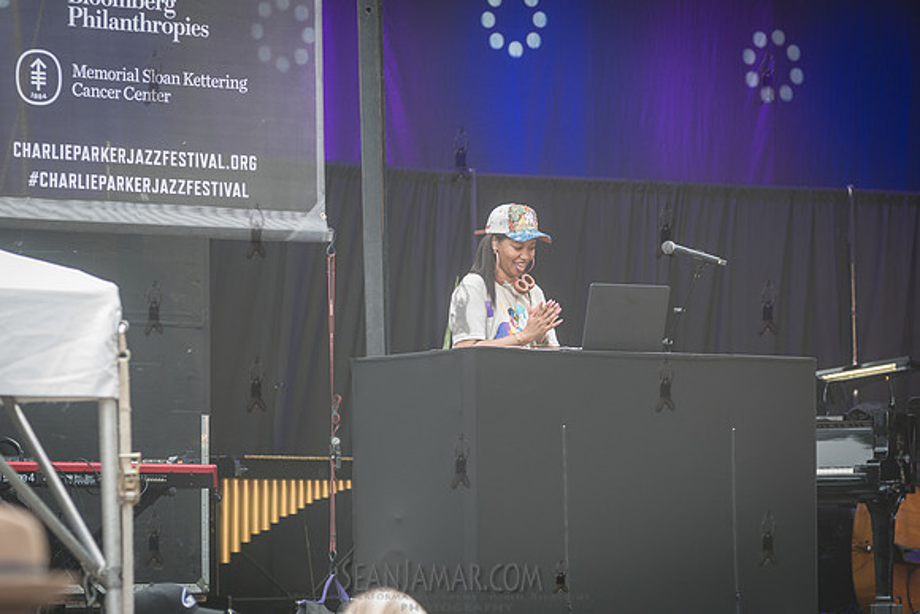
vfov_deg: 8.7
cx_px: 506
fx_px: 4046
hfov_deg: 13.0
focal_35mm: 158
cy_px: 307
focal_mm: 135
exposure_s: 1/250
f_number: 5
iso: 500
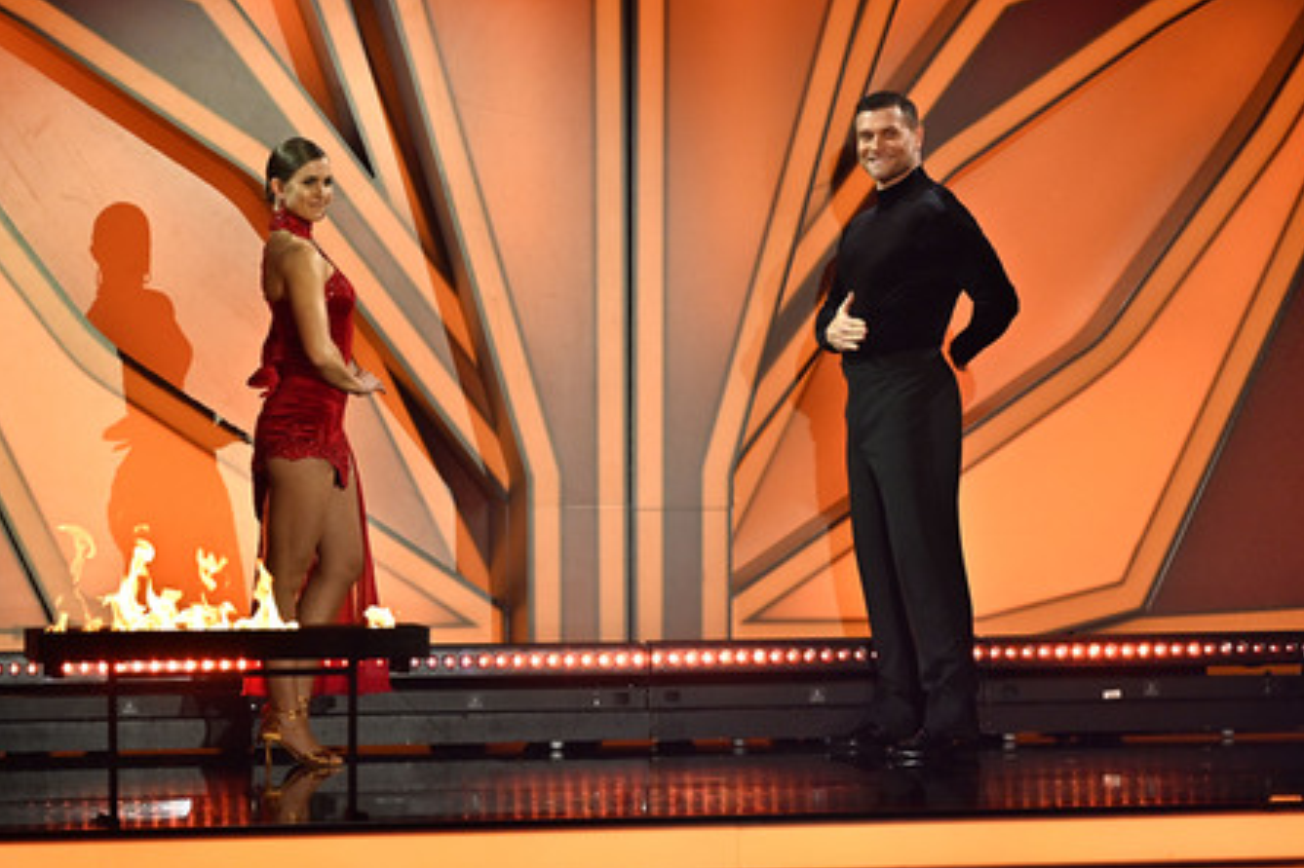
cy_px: 435
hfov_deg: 10.2
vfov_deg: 6.8
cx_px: 653
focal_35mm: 202
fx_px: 7314
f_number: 3.5
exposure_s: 1/400
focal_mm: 200
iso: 1000
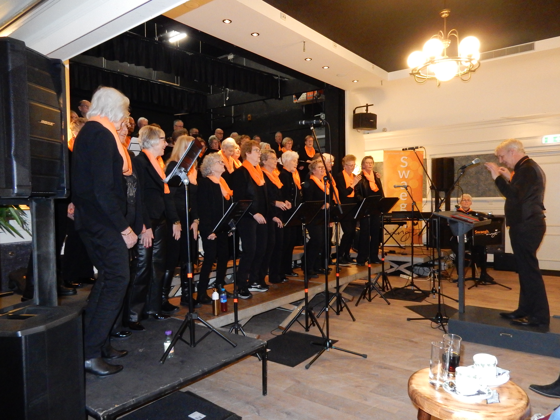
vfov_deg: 54.9
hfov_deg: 69.4
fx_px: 404
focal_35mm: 25
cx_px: 280
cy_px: 210
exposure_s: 1/30
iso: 1100
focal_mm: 4.5
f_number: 3.7
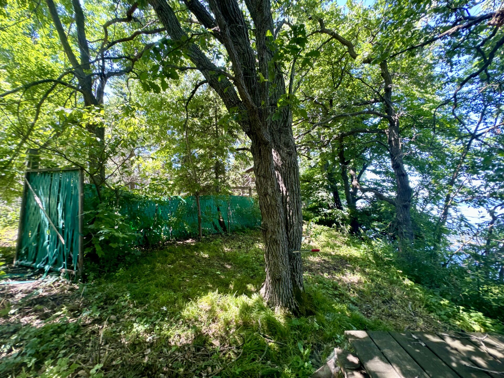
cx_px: 252
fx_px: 204
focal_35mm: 14
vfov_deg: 85.7
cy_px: 189
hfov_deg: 102.1
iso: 100
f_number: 2.2
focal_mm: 2.22
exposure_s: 1/99
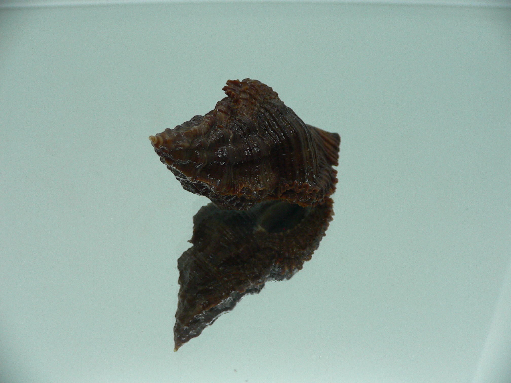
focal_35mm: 35
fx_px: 517
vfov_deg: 40.7
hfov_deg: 52.6
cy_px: 192
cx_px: 256
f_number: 2.8
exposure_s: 1/60
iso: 100
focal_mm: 4.6
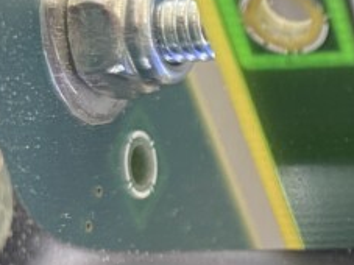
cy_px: 178
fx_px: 1349
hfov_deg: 12.7
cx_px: 747
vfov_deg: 11.2
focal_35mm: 132
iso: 64
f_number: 1.8
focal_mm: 4.25
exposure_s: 1/50
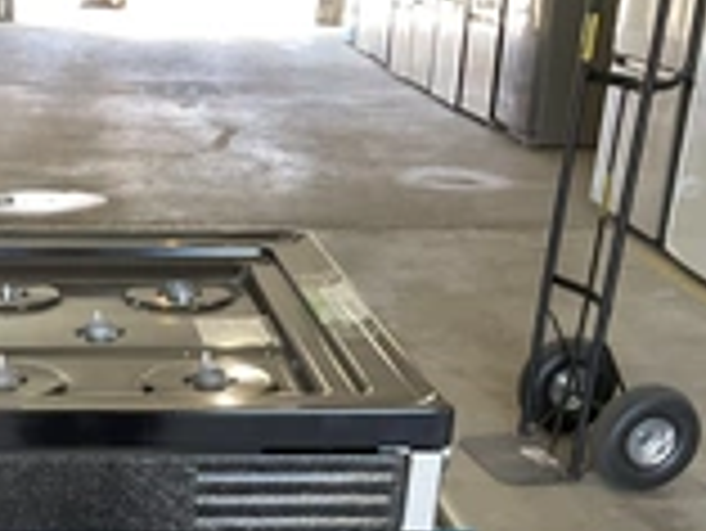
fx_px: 1510
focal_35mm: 74
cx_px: 63
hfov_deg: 25.4
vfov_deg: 19.1
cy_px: 590
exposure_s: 1/60
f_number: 1.8
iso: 100
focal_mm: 3
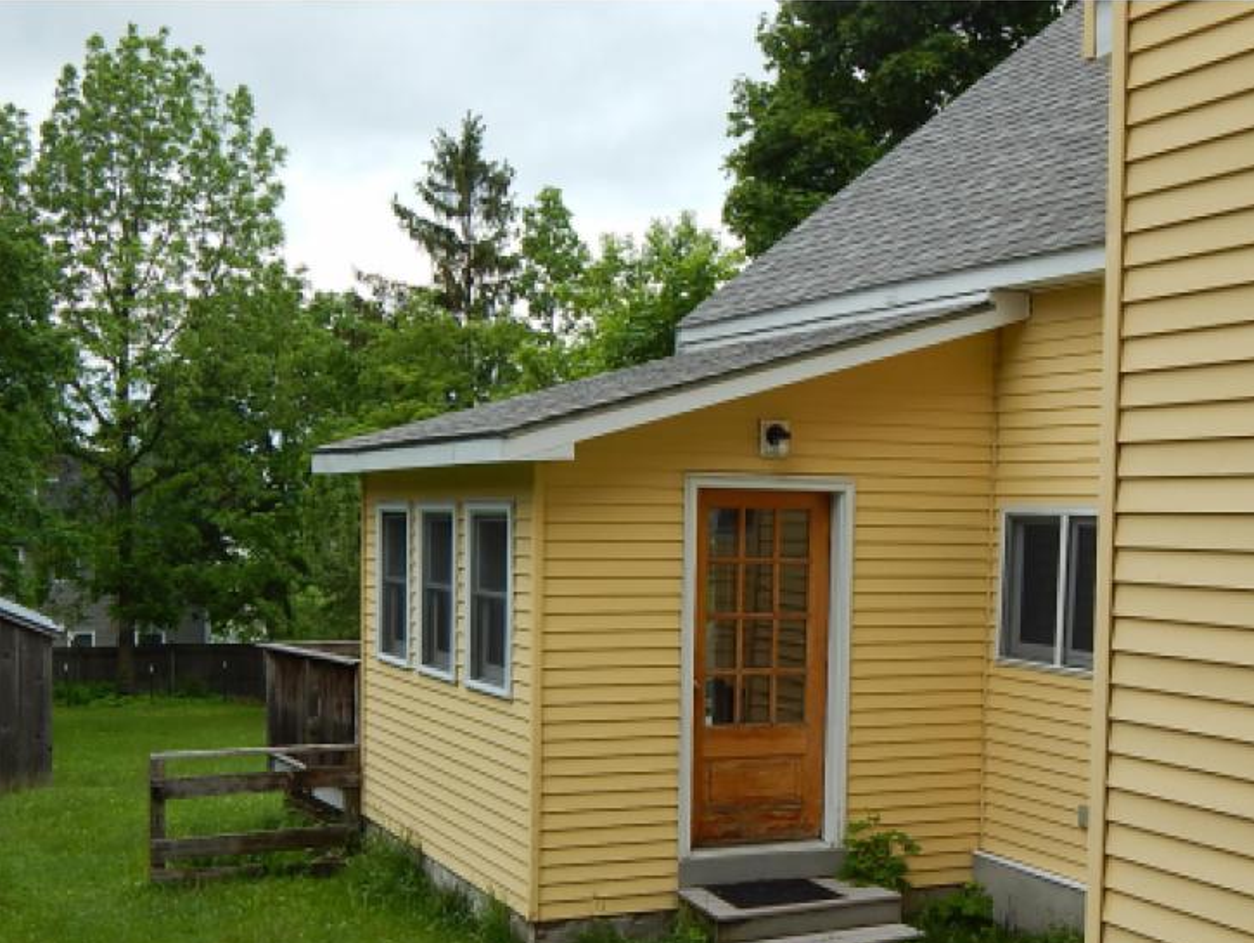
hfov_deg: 39.5
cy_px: 662
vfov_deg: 30.0
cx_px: 745
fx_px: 1740
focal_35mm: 48
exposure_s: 1/400
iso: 125
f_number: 3.3
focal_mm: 6.1
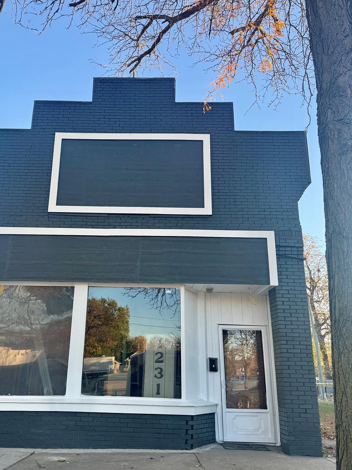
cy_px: 244
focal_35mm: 30
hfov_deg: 46.5
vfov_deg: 59.9
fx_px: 407
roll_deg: -1.3
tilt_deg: +17.7
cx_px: 141
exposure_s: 1/518
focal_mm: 6.76
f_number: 1.78
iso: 80
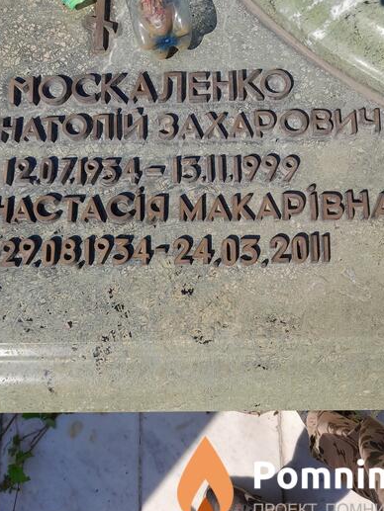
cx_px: 182
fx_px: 429
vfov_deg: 61.5
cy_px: 231
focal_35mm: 29
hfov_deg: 48.2
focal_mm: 4.6
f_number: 2
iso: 20
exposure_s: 1/674
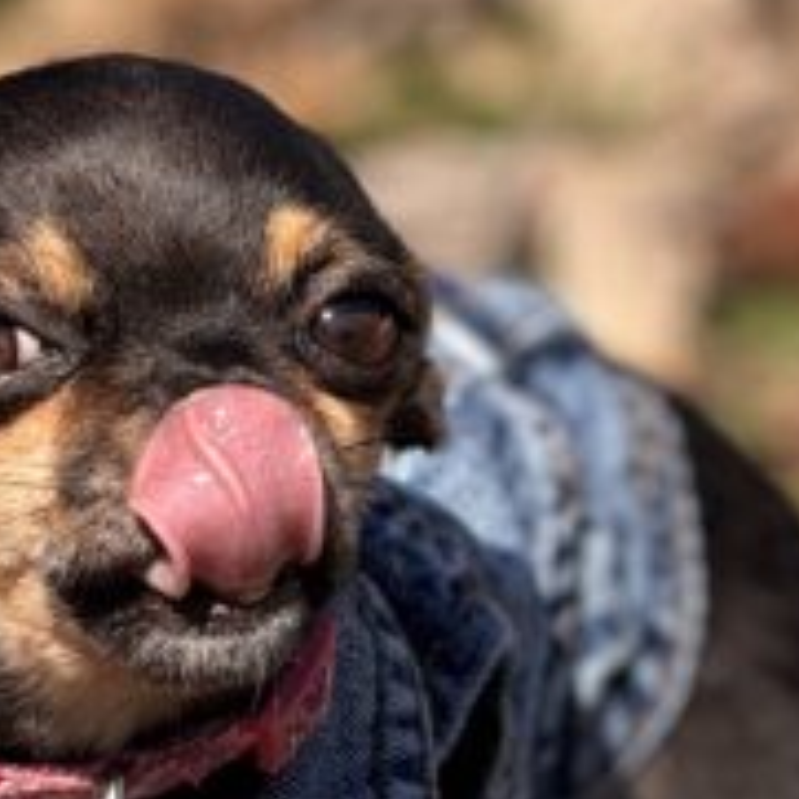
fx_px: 11751
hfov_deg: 3.9
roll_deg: -0.9
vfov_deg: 3.9
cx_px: 265
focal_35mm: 450
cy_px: 878
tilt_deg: -14.0
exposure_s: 1/1368
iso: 64
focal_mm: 15.66
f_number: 2.8
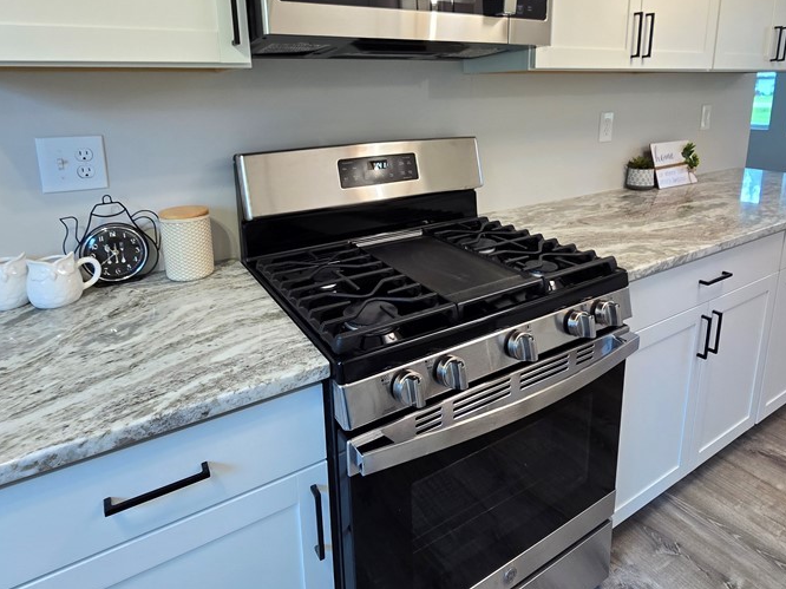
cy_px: 195
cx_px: 413
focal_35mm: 20
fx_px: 454
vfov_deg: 64.2
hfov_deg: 81.7
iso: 160
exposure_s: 1/60
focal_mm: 2.2
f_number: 2.2
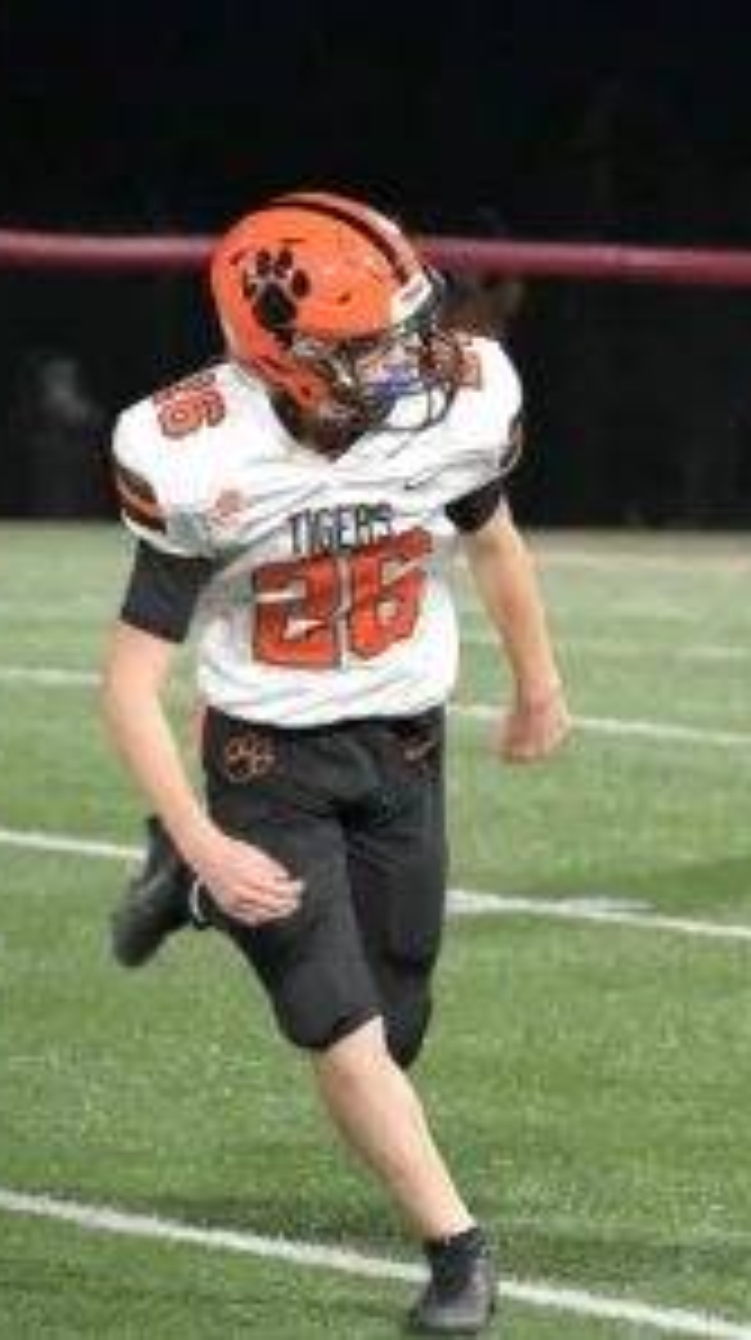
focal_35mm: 285
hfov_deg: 4.2
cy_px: 670
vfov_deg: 7.6
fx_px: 10118
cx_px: 949
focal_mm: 180
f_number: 6.3
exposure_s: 1/1000
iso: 40000
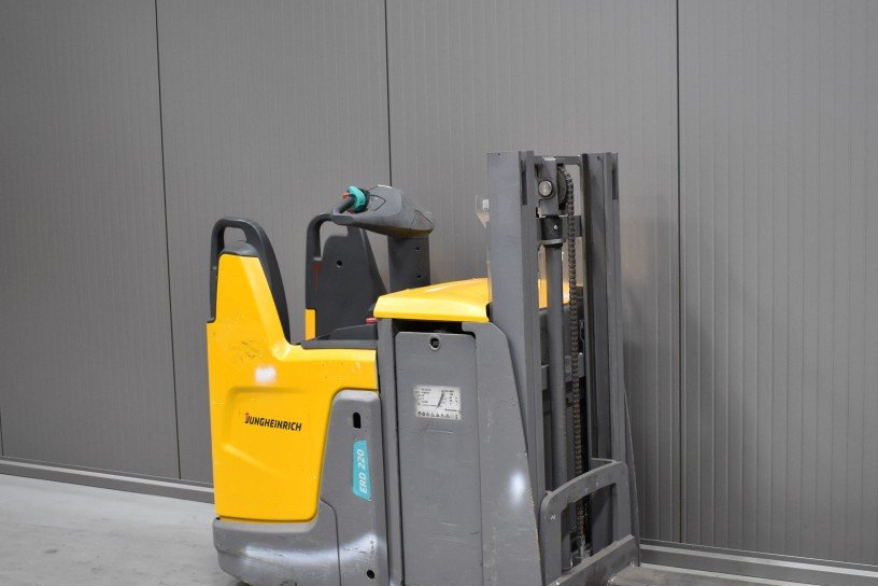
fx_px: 1237
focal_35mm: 51
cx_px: 525
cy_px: 349
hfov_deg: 38.9
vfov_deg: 26.6
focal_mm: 23
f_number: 4
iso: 1250
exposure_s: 1/80
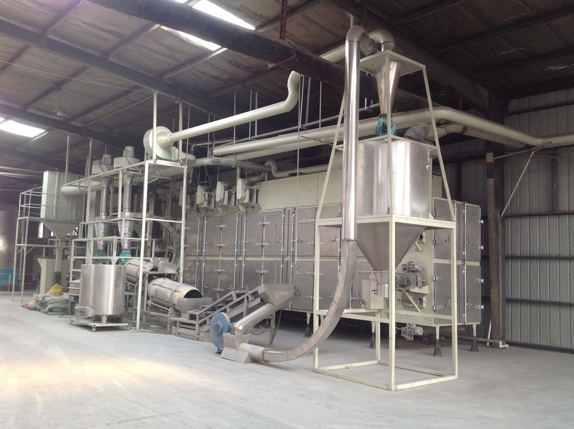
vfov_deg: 40.6
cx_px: 287
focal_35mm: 35
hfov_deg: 52.7
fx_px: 580
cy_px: 214
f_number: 2.4
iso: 50
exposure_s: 1/30
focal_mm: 4.28
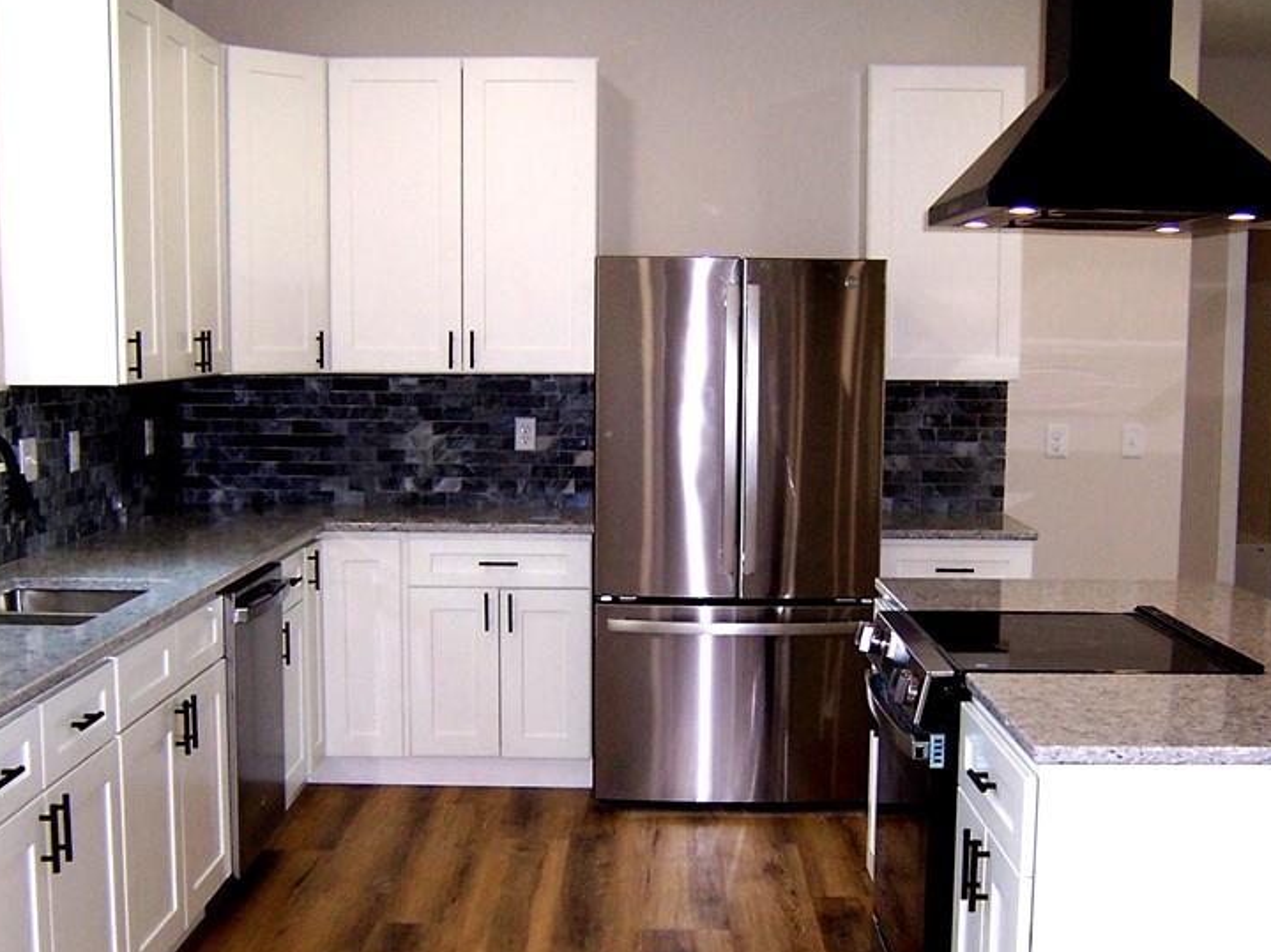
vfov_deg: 30.7
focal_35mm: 47
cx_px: 642
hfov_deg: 40.4
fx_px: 1725
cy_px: 601
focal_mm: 5.5
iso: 140
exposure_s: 1/60
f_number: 2.8
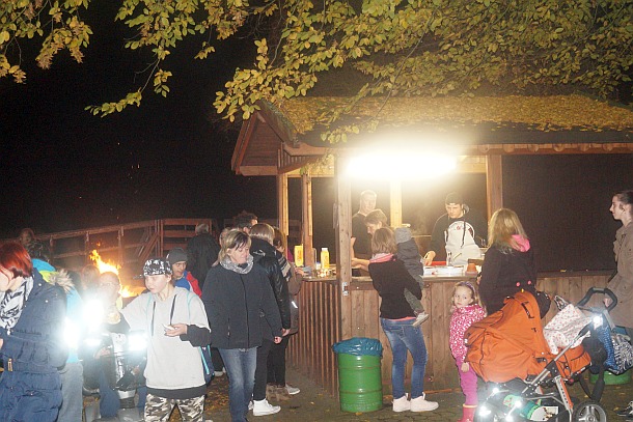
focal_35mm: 52
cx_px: 316
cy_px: 211
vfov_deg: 25.8
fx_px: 923
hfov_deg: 37.8
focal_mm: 35
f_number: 5
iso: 3200
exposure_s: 1/60
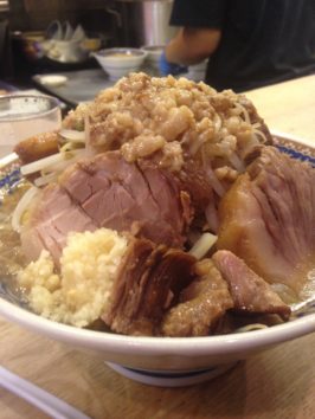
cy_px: 210
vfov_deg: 55.3
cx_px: 158
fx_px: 400
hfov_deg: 43.0
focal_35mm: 33
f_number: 2.4
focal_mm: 4.12
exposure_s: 1/20
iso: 250
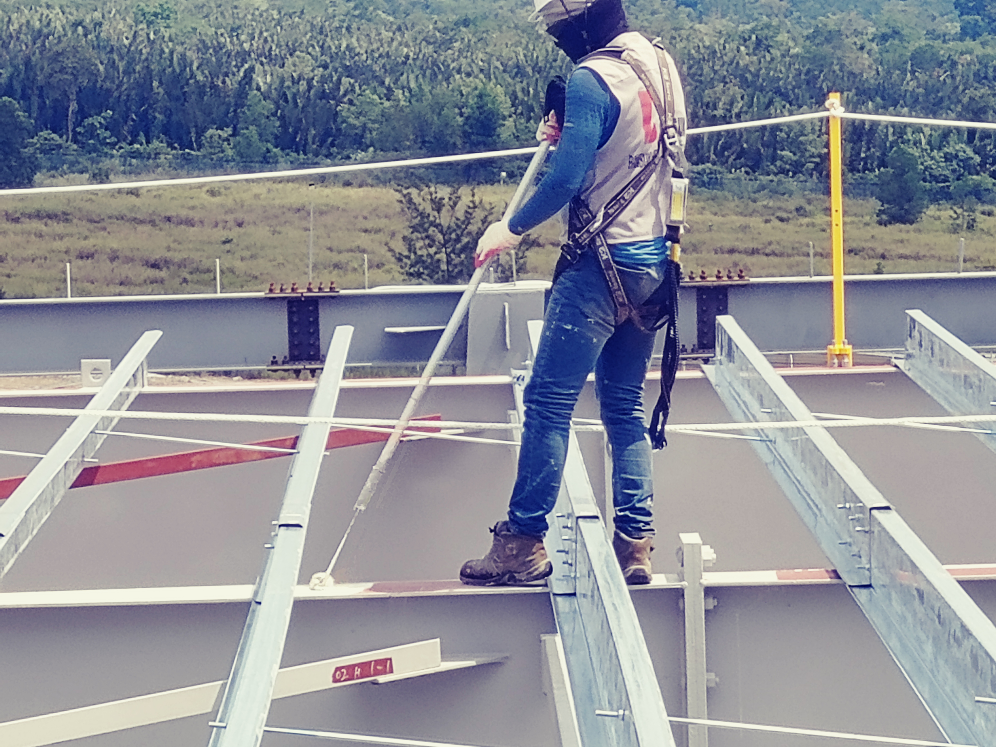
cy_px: 374
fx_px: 5237
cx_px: 498
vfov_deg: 8.2
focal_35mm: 182
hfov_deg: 10.9
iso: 50
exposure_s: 1/565
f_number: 2.4
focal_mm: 5.88
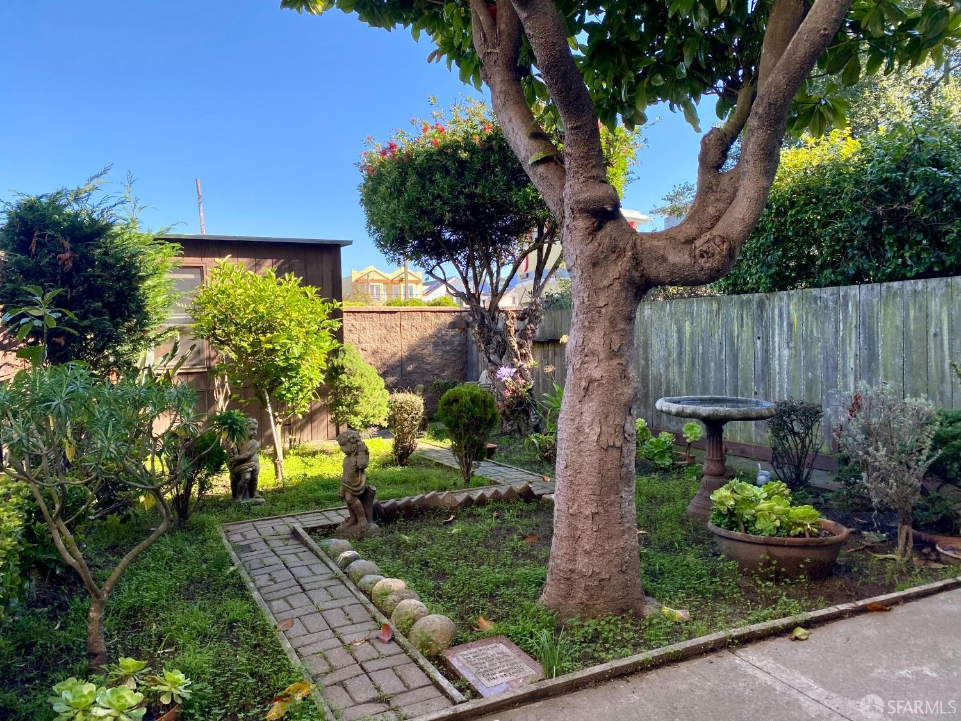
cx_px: 480
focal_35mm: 26
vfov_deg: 53.1
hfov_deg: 67.3
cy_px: 360
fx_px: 722
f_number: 1.8
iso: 32
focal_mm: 4.25
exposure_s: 1/585
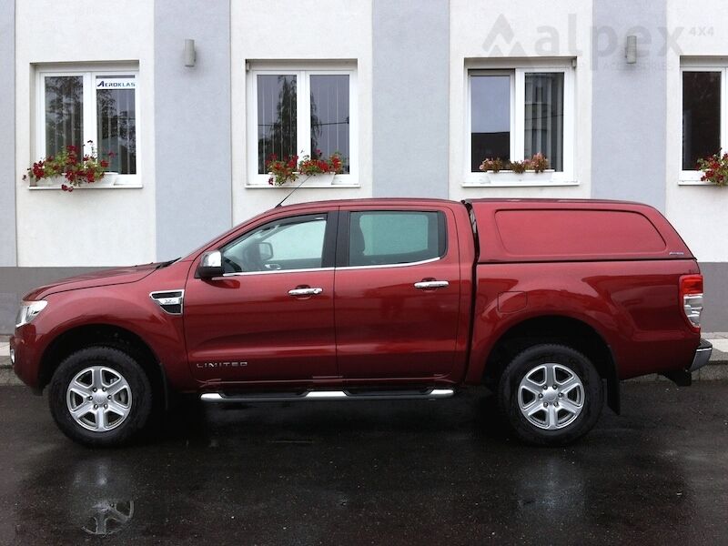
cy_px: 273
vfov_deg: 40.7
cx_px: 364
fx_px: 736
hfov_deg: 52.6
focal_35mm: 35
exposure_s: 1/100
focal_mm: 3.85
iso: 80
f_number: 2.8
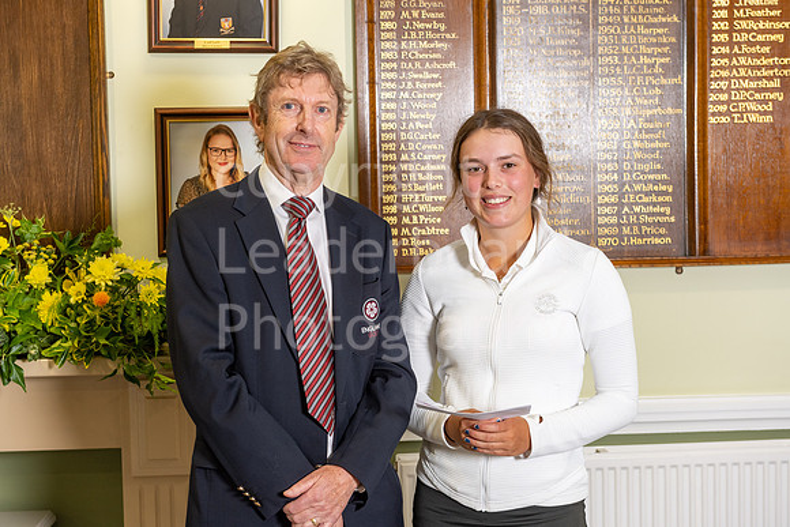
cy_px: 264
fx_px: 1361
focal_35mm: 62
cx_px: 395
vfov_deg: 21.9
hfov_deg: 32.4
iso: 320
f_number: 5.6
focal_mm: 62
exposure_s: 1/60
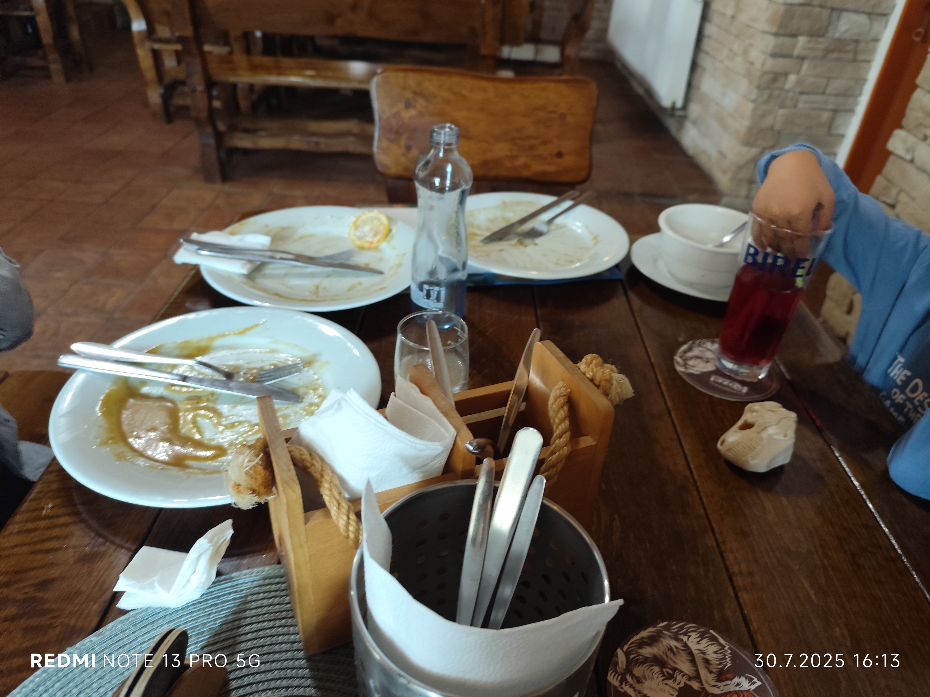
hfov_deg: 73.9
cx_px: 465
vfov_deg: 58.9
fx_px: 618
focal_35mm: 23
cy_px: 348
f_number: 1.65
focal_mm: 6.14
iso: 640
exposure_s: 1/24
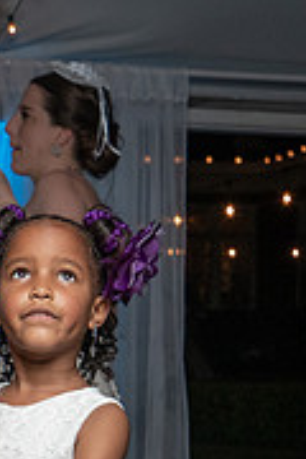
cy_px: 561
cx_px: -80
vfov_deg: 13.8
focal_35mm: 144
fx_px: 1836
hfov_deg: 9.4
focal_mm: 35
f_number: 5.6
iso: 1600
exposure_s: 1/200
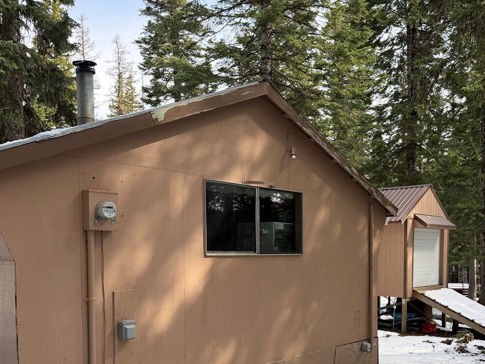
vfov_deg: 35.8
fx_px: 546
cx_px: 330
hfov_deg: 47.0
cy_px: 283
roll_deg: -0.2
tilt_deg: -4.3
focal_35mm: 39
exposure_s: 1/955
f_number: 1.78
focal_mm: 6.76
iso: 100
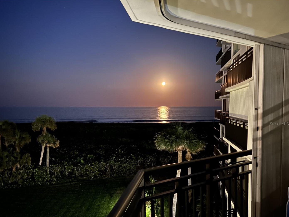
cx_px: 123
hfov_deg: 59.7
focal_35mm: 30
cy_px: 124
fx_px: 250
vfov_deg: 46.7
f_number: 1.5
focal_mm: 5.7
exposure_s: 1/2
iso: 1600
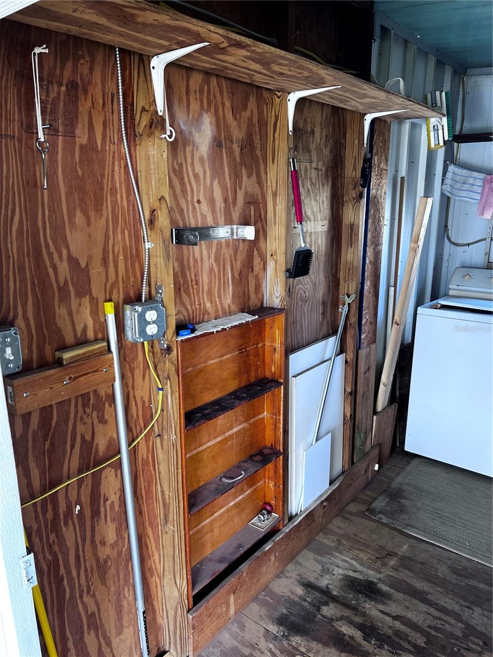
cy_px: 328
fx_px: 494
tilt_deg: -14.4
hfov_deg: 53.1
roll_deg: +0.5
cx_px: 246
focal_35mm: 26
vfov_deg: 67.3
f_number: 1.5
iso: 125
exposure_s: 1/107
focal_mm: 5.7
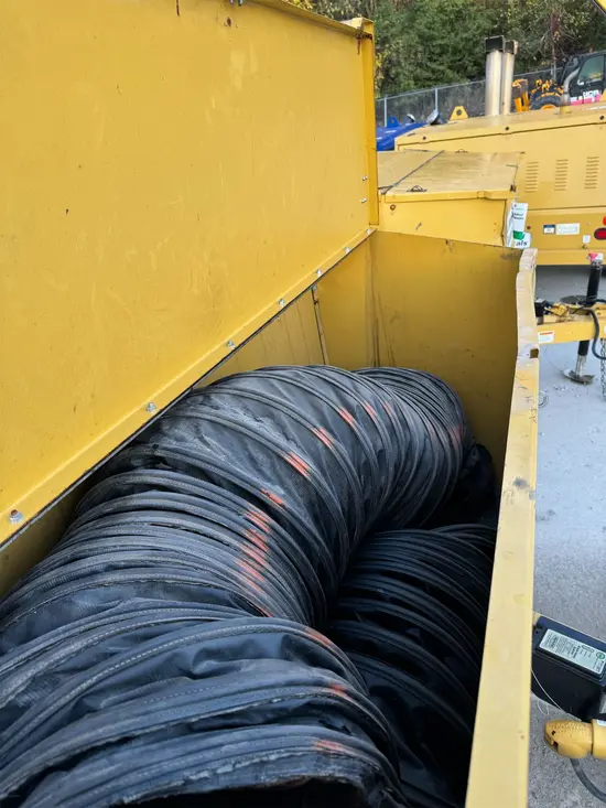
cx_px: 303
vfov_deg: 71.6
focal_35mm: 24
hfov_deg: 56.8
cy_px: 404
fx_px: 560
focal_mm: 6.76
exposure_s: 1/121
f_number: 1.78
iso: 100
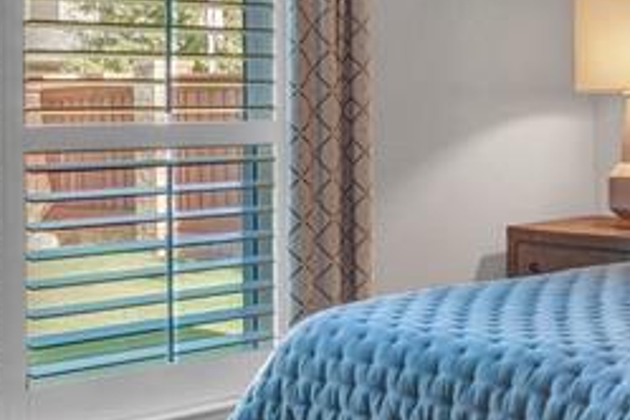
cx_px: 630
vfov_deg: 18.3
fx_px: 1295
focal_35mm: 74
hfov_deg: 25.9
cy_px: 115
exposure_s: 1/15
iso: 320
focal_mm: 18
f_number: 7.1
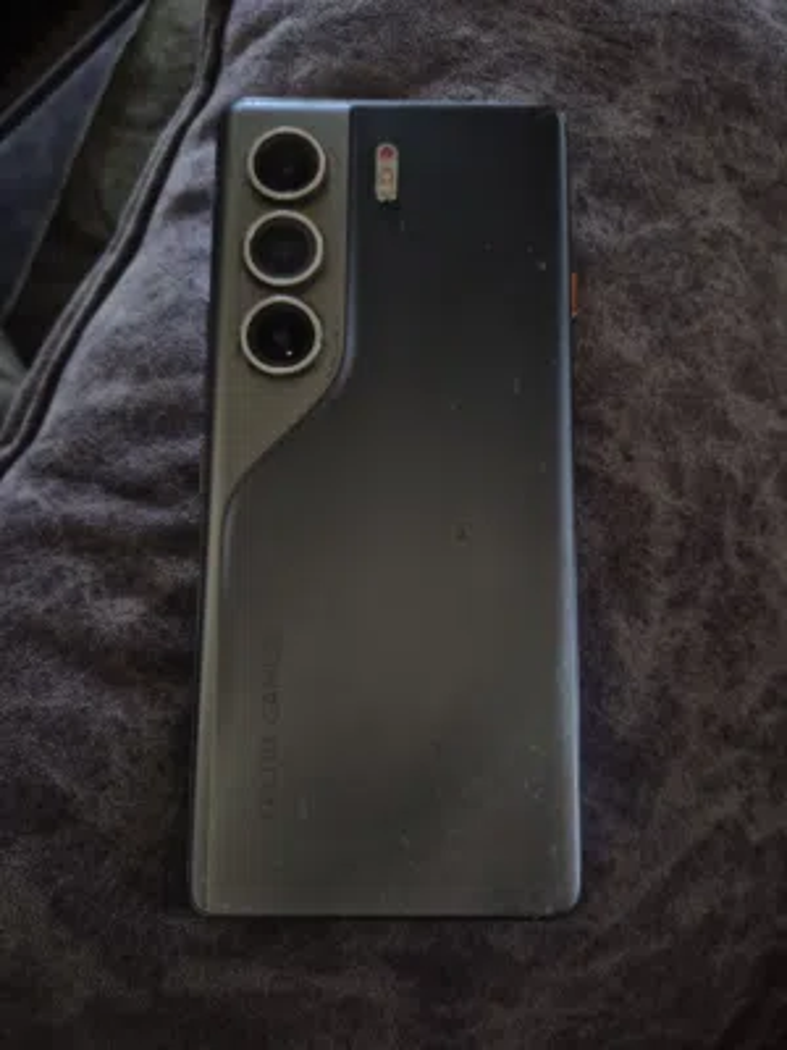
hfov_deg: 58.9
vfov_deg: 73.9
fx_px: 697
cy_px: 525
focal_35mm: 23
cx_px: 394
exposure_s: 1/100
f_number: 1.8
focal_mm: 5.4
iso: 640
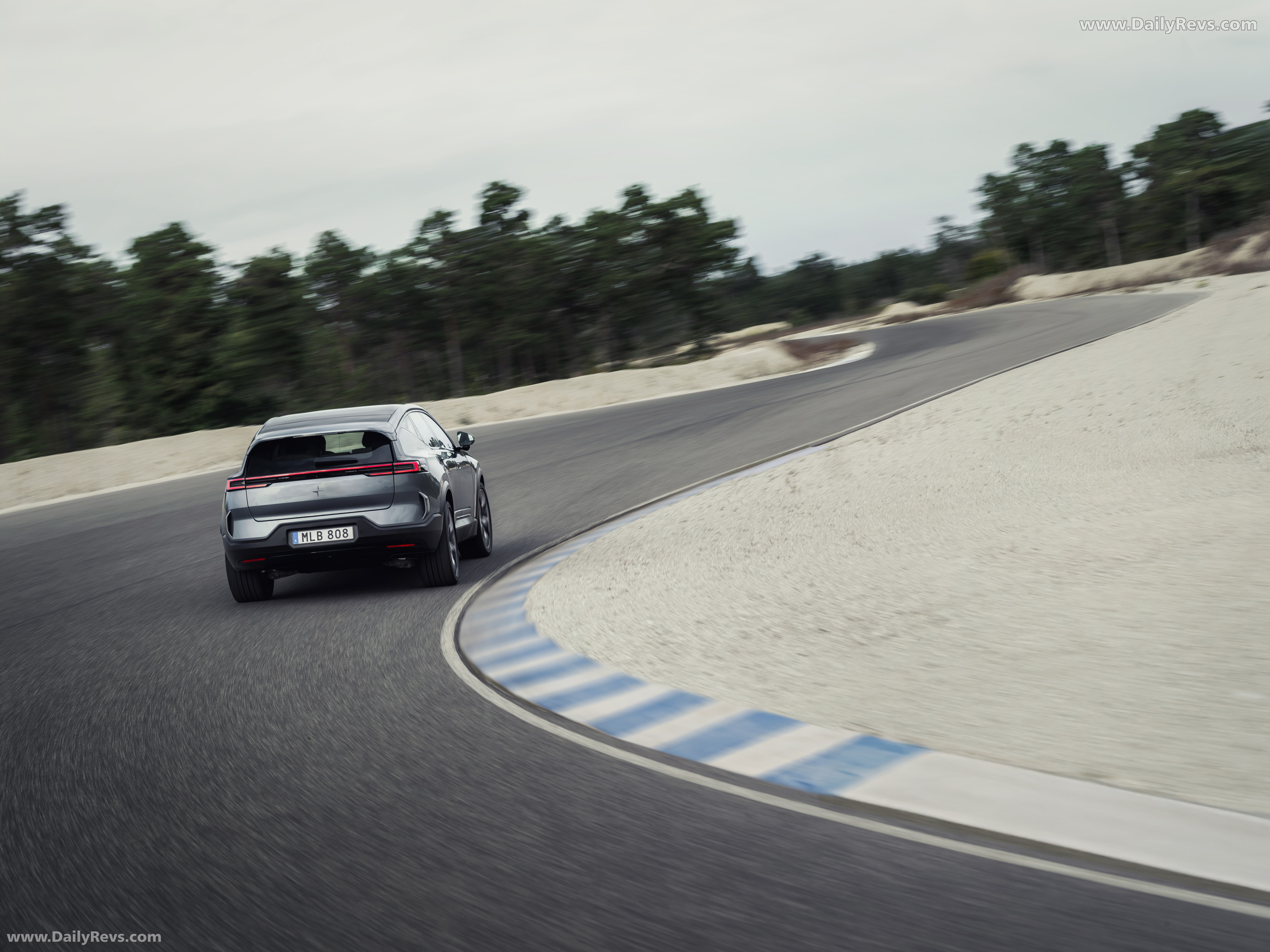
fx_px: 2715
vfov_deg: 19.9
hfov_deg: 26.3
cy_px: 476
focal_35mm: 74
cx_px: 635
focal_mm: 93.8
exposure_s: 1/50
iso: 80
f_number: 9
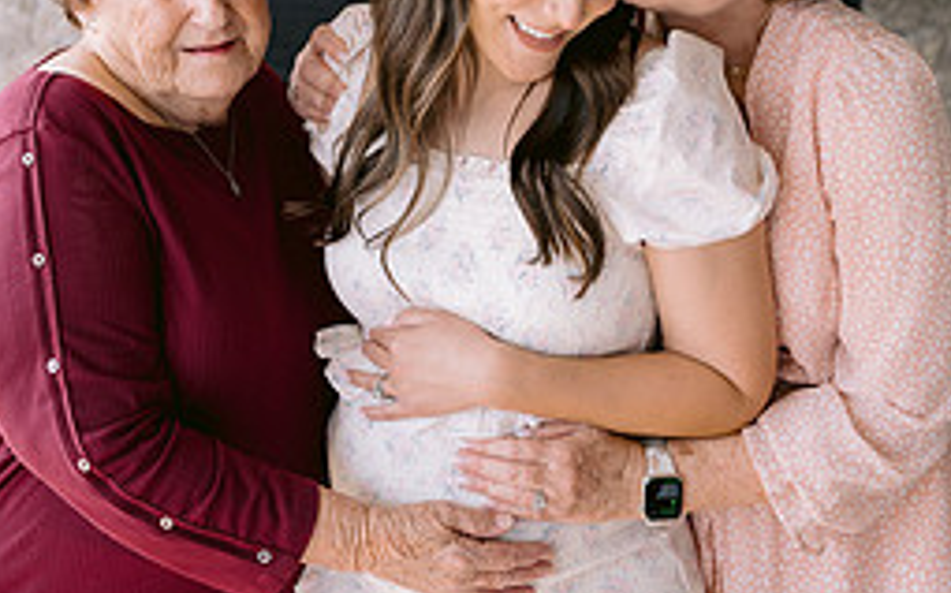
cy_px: 116
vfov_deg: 14.4
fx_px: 2331
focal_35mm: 90
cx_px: 481
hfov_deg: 23.1
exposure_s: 1/500
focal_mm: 50
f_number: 3.5
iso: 200
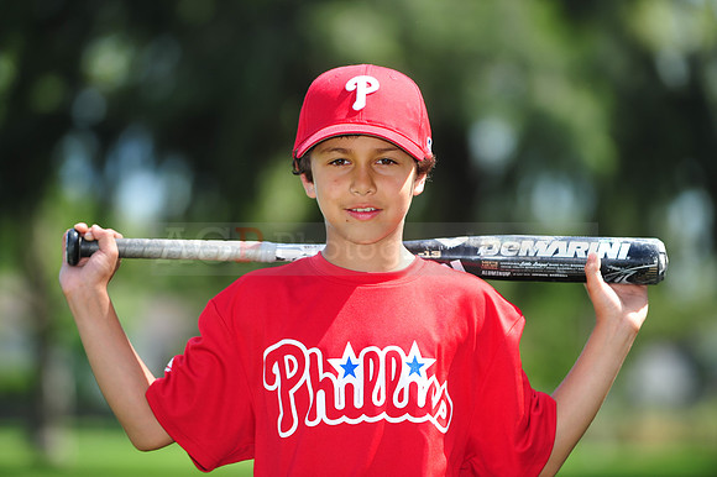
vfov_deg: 6.9
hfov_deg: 10.3
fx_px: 3981
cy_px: 238
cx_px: 358
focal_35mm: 200
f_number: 4.5
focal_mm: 200
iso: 200
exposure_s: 1/640
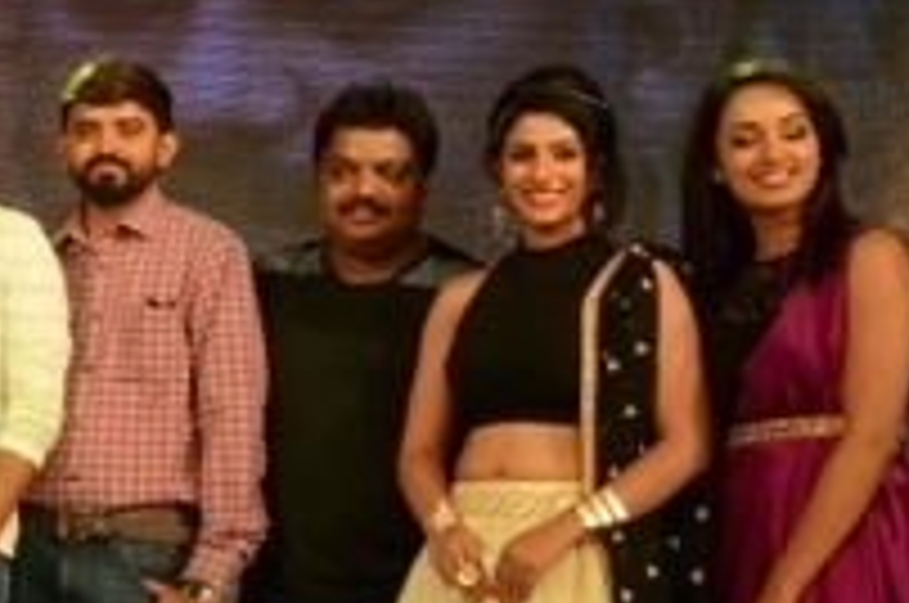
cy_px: 477
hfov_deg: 14.6
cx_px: -518
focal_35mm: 130
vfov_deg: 10.5
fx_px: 3270
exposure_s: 1/125
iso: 1250
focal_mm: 25
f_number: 8
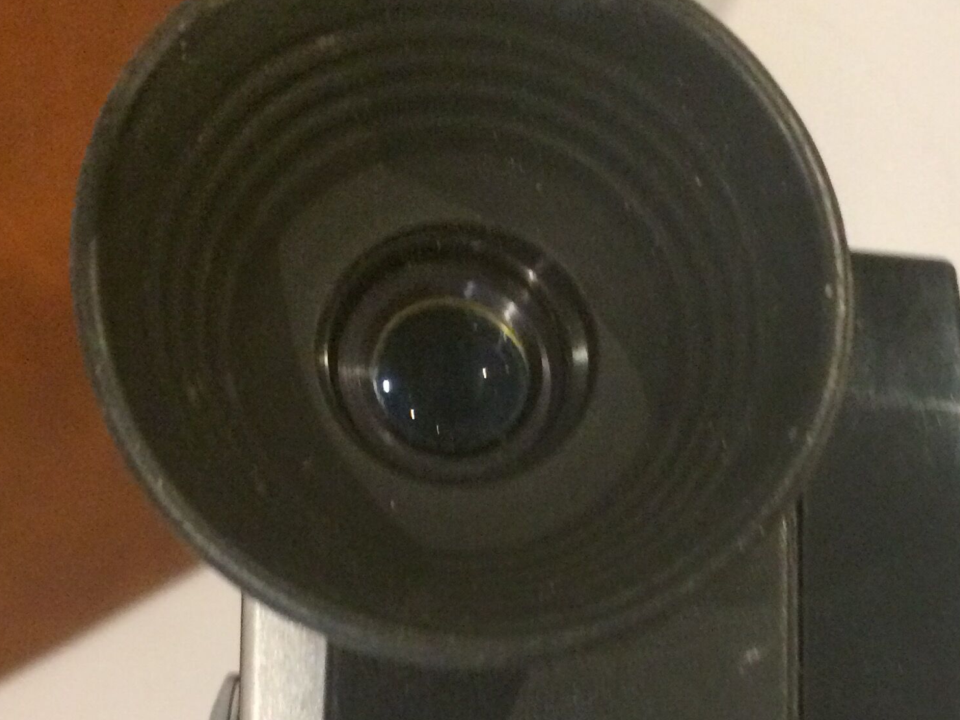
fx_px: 1775
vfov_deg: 21.9
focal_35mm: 64
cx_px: 642
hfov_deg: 30.0
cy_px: 751
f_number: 2.2
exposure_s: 1/17
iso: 320
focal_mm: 4.15
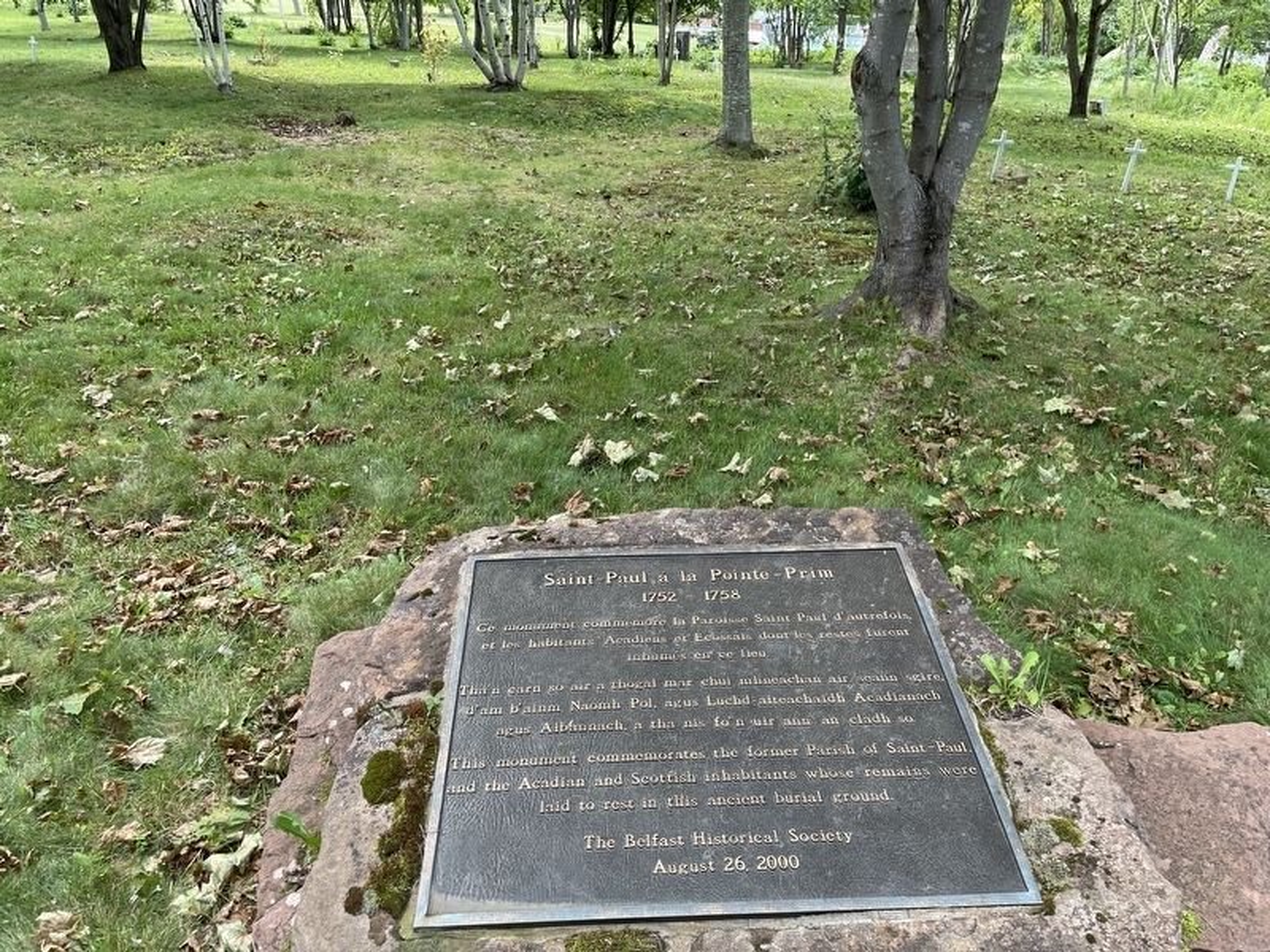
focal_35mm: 26
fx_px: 954
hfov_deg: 67.3
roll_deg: -0.8
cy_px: 476
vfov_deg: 53.1
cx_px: 635
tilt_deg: -25.3
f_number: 1.6
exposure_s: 1/258
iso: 32
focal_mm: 4.2
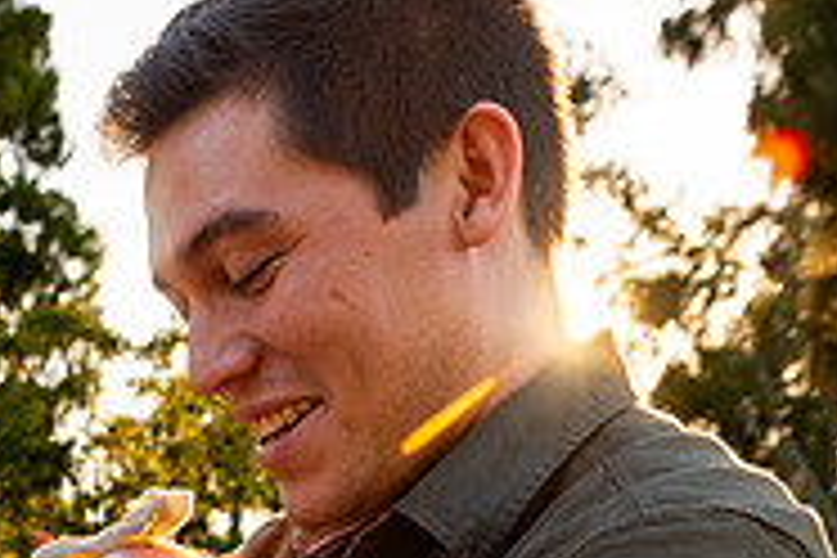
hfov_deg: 24.8
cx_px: -117
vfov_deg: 16.4
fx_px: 1744
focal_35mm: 75
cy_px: 862
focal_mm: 24
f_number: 5.6
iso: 200
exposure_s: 1/320
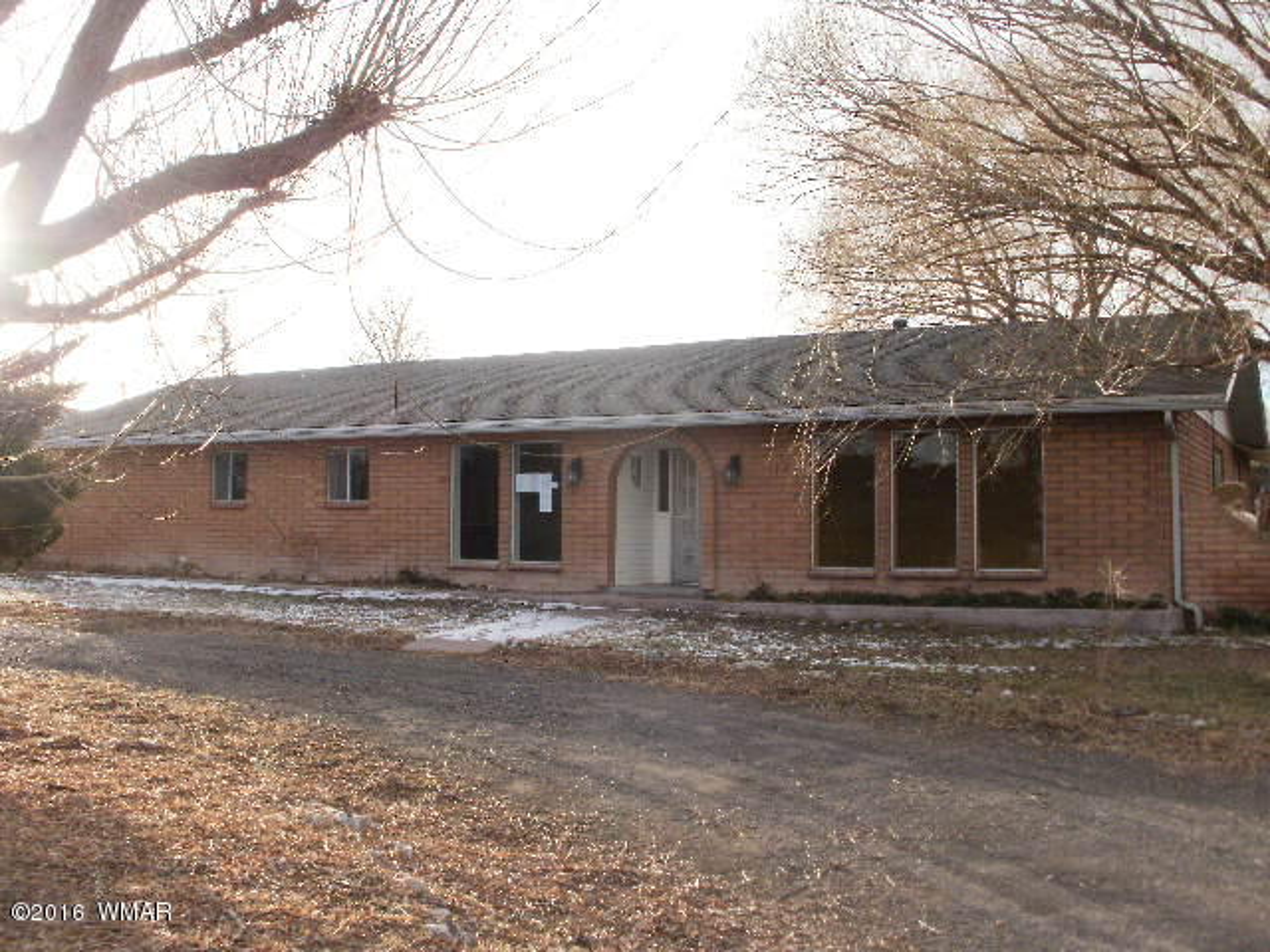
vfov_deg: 39.7
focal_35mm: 36
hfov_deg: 51.4
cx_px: 635
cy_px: 476
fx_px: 1321
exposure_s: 1/125
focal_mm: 6.3
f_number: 5.6
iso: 100
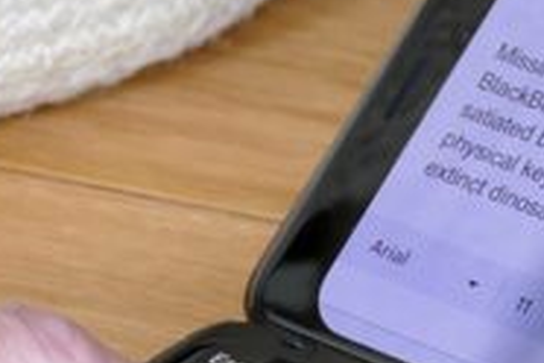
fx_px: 6089
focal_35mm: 403
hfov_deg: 5.1
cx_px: 591
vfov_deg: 3.4
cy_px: 515
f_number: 4
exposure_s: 1/80
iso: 640
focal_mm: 37.79
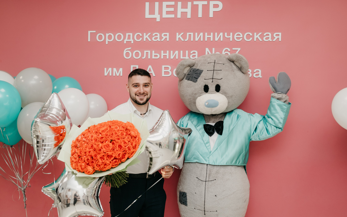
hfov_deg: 51.5
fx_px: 359
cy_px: 115
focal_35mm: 38
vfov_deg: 33.6
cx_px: 170
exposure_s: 1/160
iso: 500
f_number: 4
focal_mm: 35
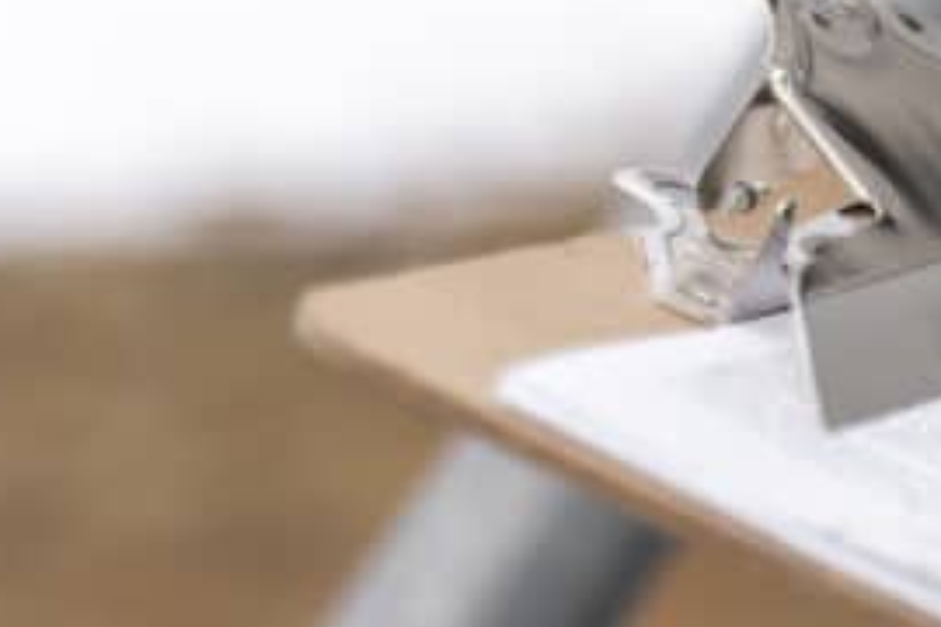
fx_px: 5254
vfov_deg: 6.8
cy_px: 367
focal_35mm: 201
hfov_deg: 9.7
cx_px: 1680
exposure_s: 1/320
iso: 100
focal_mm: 53
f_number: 2.8
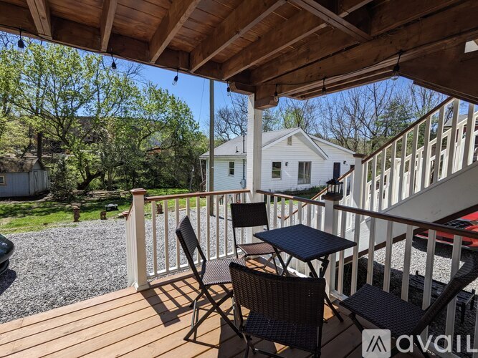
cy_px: 179
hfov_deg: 94.5
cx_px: 239
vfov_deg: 78.1
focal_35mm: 16
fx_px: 221
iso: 36
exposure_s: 1/1046
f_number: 2.2
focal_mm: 2.22
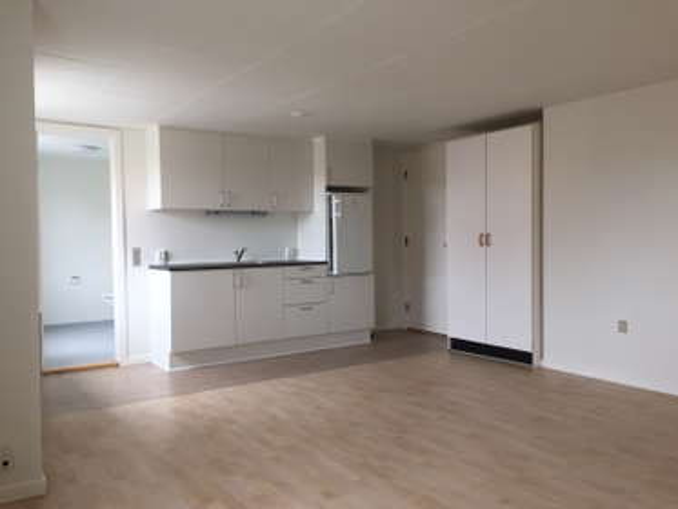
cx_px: 339
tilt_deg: -3.0
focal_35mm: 29
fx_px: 568
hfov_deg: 61.6
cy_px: 254
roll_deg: -0.5
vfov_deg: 48.3
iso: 40
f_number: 2.2
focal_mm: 4.15
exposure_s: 1/50
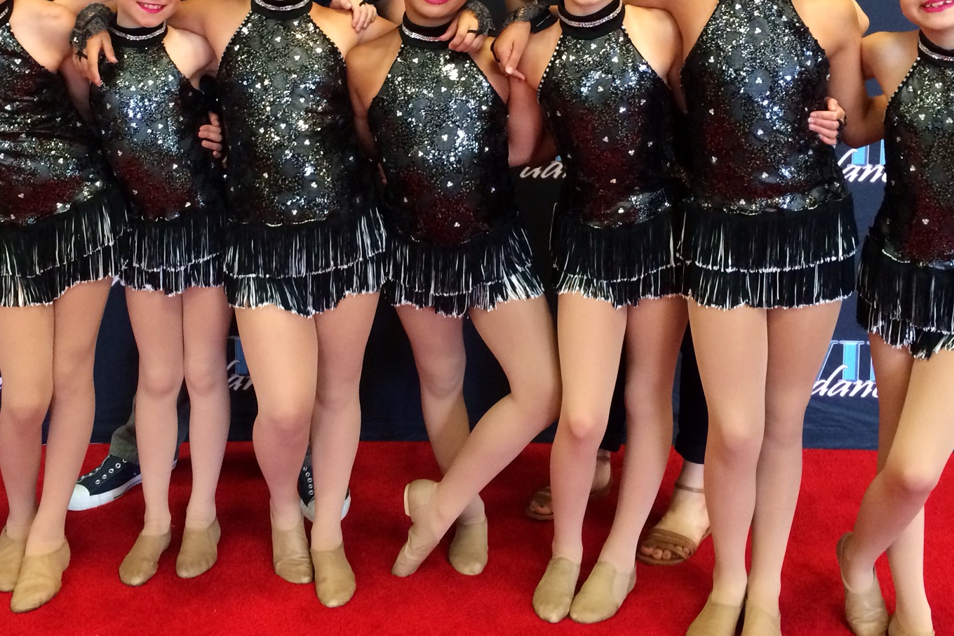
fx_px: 1245
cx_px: 396
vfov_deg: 28.1
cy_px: 133
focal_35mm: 47
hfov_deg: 41.8
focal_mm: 4.12
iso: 200
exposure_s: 1/30
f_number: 2.2
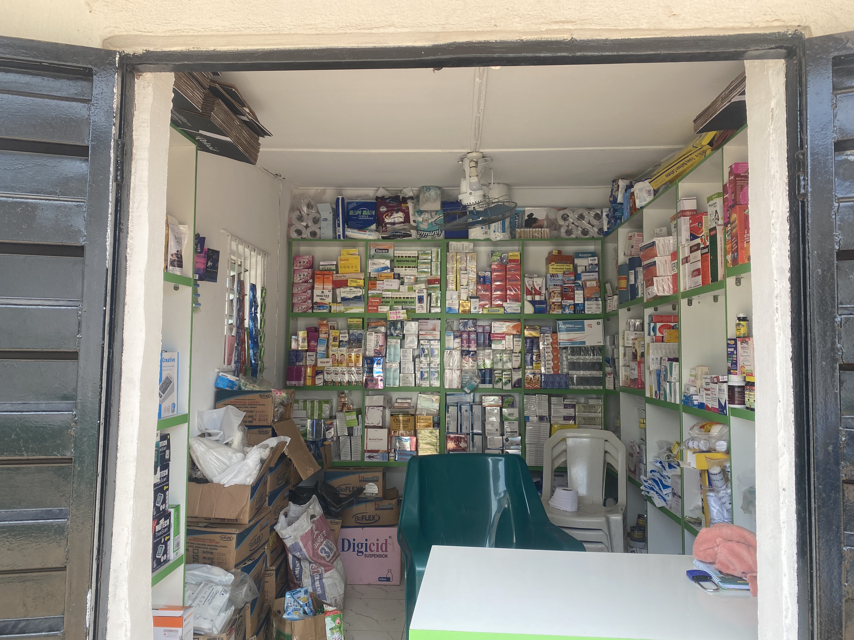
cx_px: 427
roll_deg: -1.5
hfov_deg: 67.3
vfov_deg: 53.1
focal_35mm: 26
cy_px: 320
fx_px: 641
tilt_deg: +2.3
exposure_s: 1/309
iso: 32
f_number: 1.8
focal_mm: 4.25
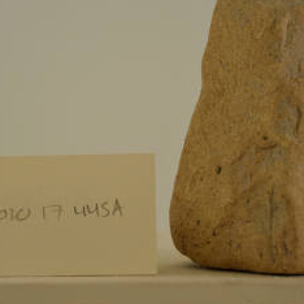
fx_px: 1351
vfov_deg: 12.8
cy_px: 131
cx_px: 152
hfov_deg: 12.8
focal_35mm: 136
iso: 200
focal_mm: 50
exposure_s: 1/60
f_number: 5
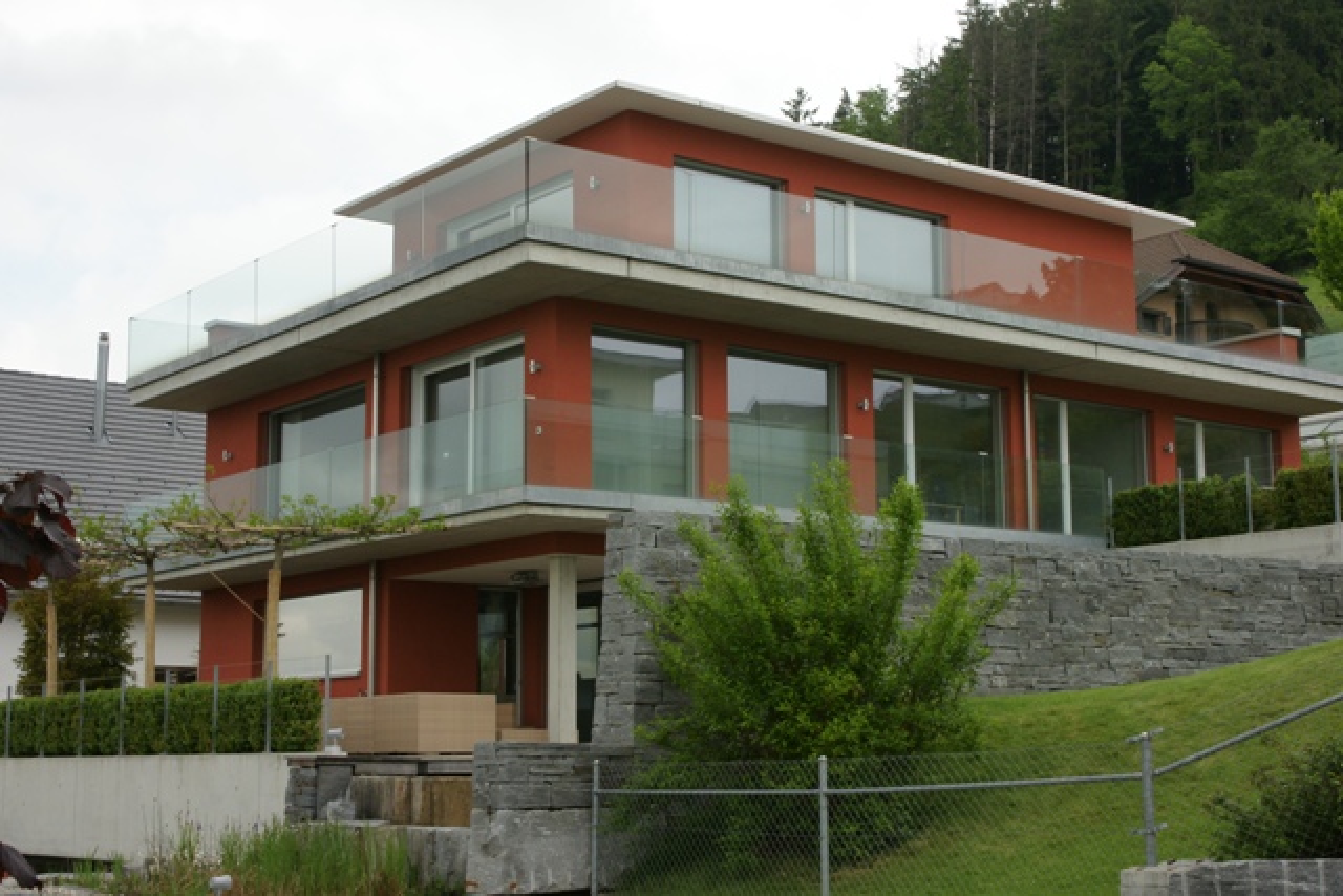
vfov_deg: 25.8
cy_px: 448
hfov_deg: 37.8
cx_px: 672
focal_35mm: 52
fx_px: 1959
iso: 200
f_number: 11
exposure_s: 1/125
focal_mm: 35
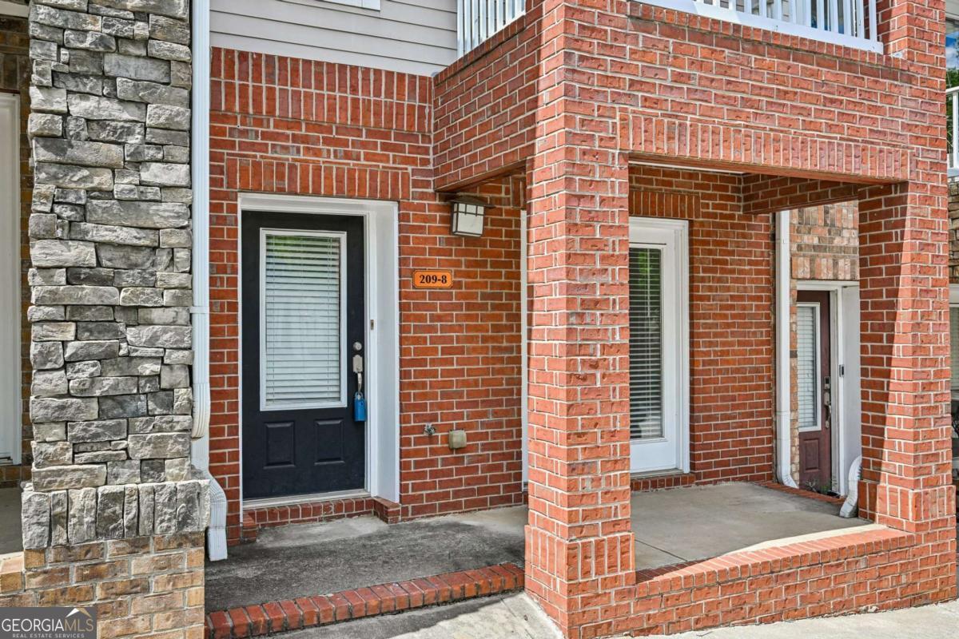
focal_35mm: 28
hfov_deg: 64.6
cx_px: 480
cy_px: 320
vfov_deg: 45.7
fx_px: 759
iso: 100
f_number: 8
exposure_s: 1/160
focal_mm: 28.5
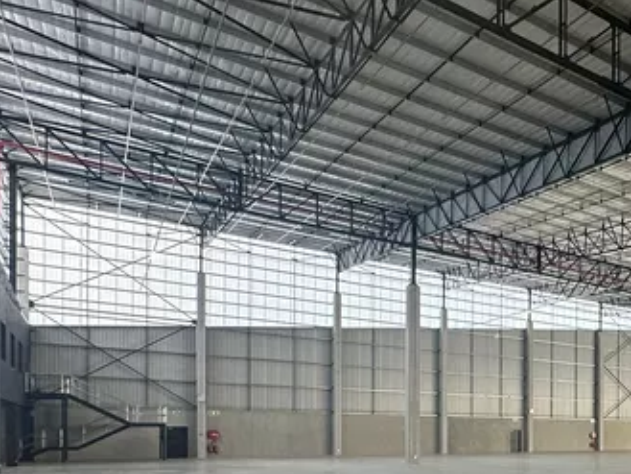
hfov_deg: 42.9
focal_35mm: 34
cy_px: 439
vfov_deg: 38.5
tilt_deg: -0.2
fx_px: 620
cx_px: 685
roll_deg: -0.4
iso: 100
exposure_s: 1/100
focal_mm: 2.22
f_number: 2.2
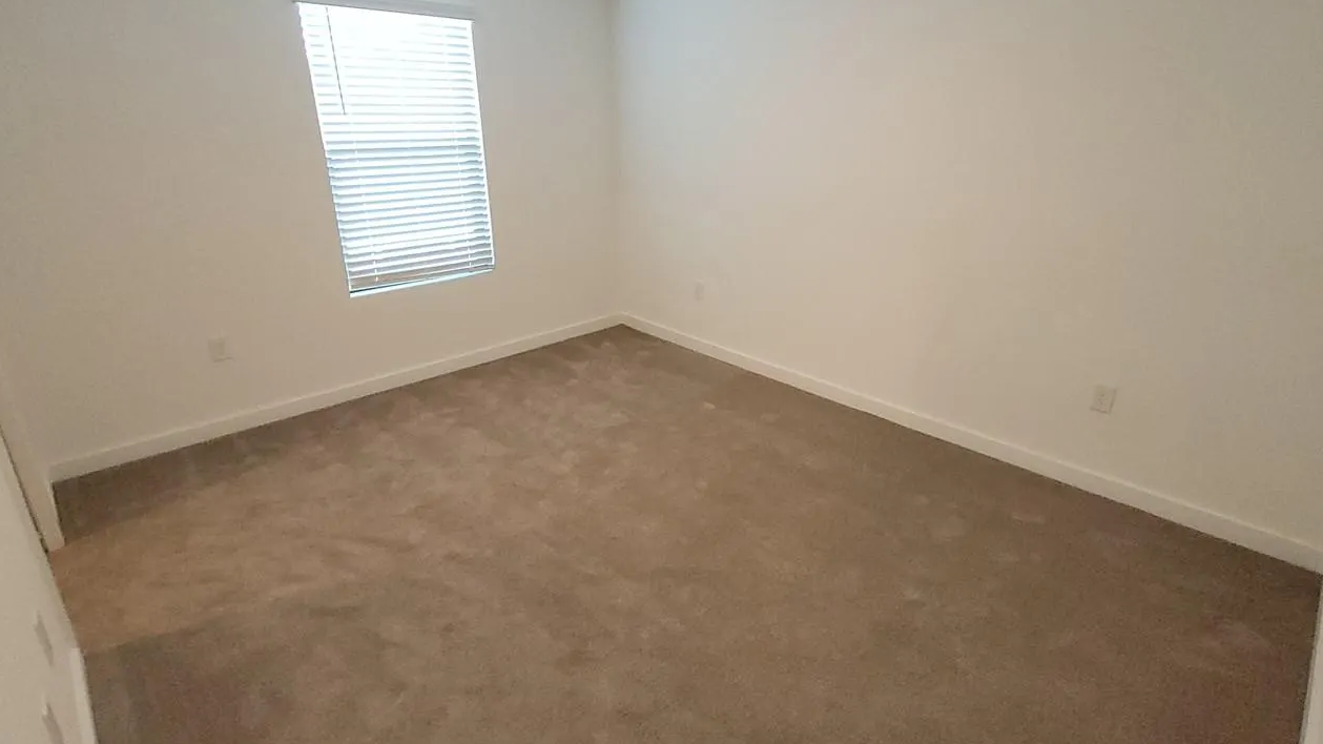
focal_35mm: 18
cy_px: 336
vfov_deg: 60.9
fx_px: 631
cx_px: 719
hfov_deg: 92.4
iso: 320
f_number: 2.2
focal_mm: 1.74
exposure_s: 1/60
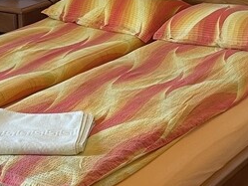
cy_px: -76
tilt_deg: -6.5
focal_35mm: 107
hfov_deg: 18.4
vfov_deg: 13.2
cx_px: 140
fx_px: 767
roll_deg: +2.4
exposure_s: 1/50
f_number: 1.6
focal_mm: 4.2
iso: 80
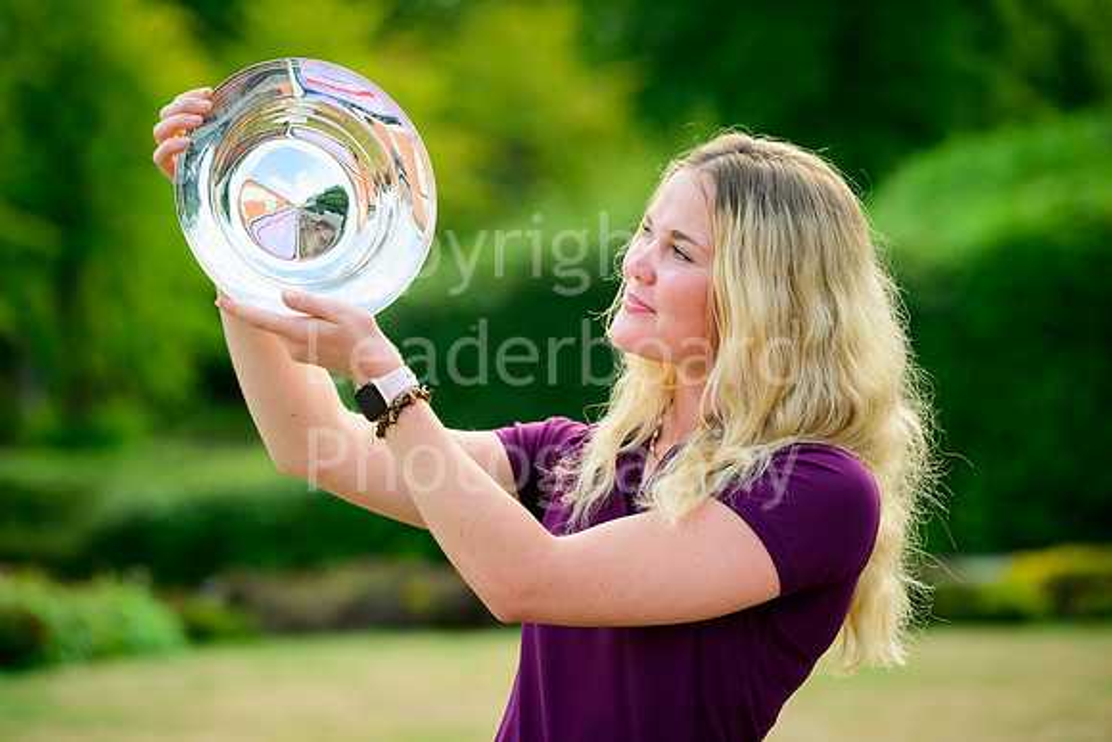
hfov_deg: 14.7
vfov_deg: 9.8
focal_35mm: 140
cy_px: 371
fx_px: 4325
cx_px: 556
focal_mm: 140
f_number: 4
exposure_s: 1/200
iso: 160
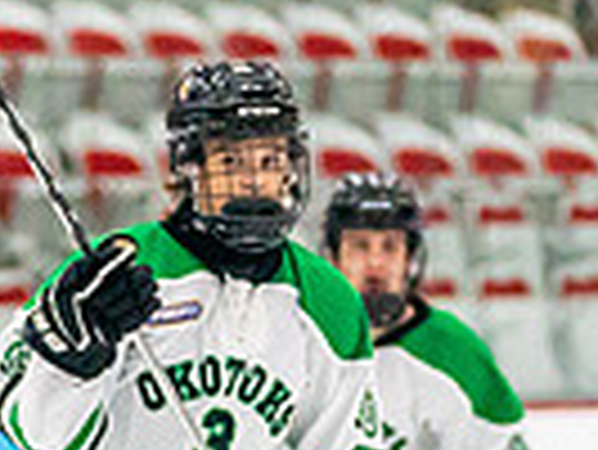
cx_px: -74
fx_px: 12743
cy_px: 916
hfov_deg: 2.7
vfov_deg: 2.0
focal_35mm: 737
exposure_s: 1/1600
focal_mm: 133
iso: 4000
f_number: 2.8
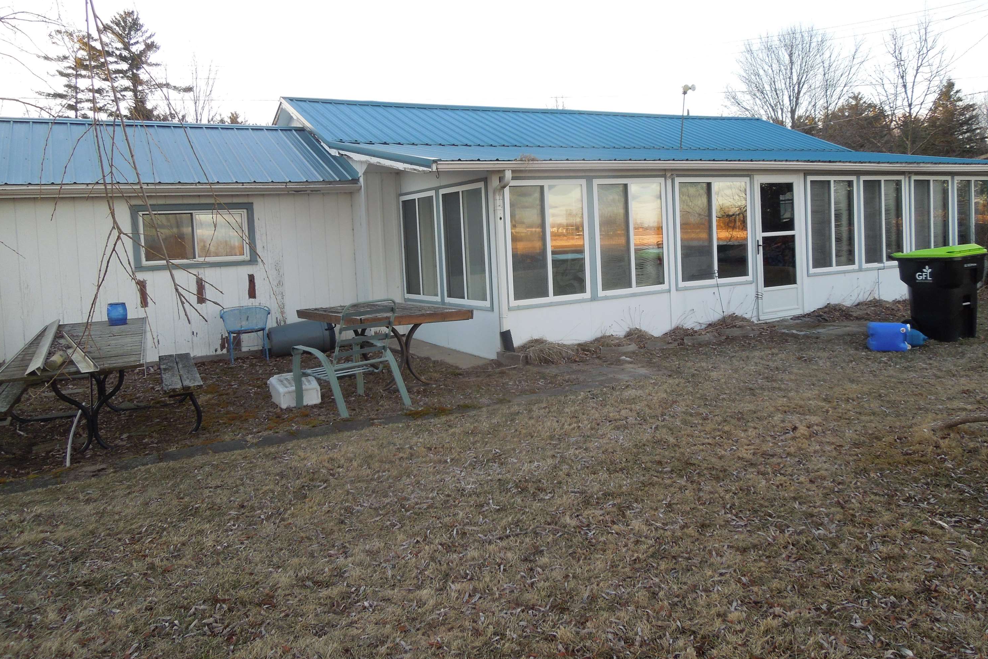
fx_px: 741
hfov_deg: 67.4
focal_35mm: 27
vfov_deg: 47.8
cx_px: 511
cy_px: 277
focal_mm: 4.5
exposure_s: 1/60
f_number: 3.3
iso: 100
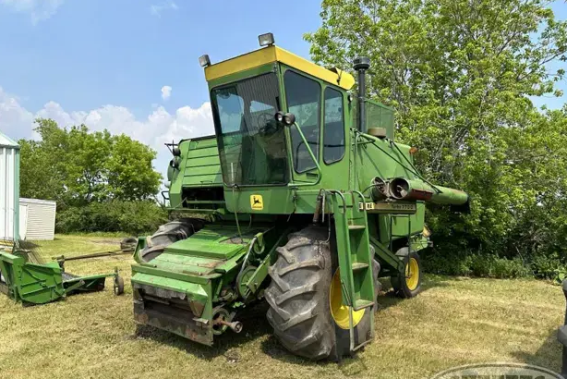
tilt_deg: +6.2
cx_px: 294
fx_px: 410
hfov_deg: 69.3
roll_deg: -0.1
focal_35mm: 26
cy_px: 203
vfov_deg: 49.6
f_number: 1.78
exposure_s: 1/2882
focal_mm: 6.86
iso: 80
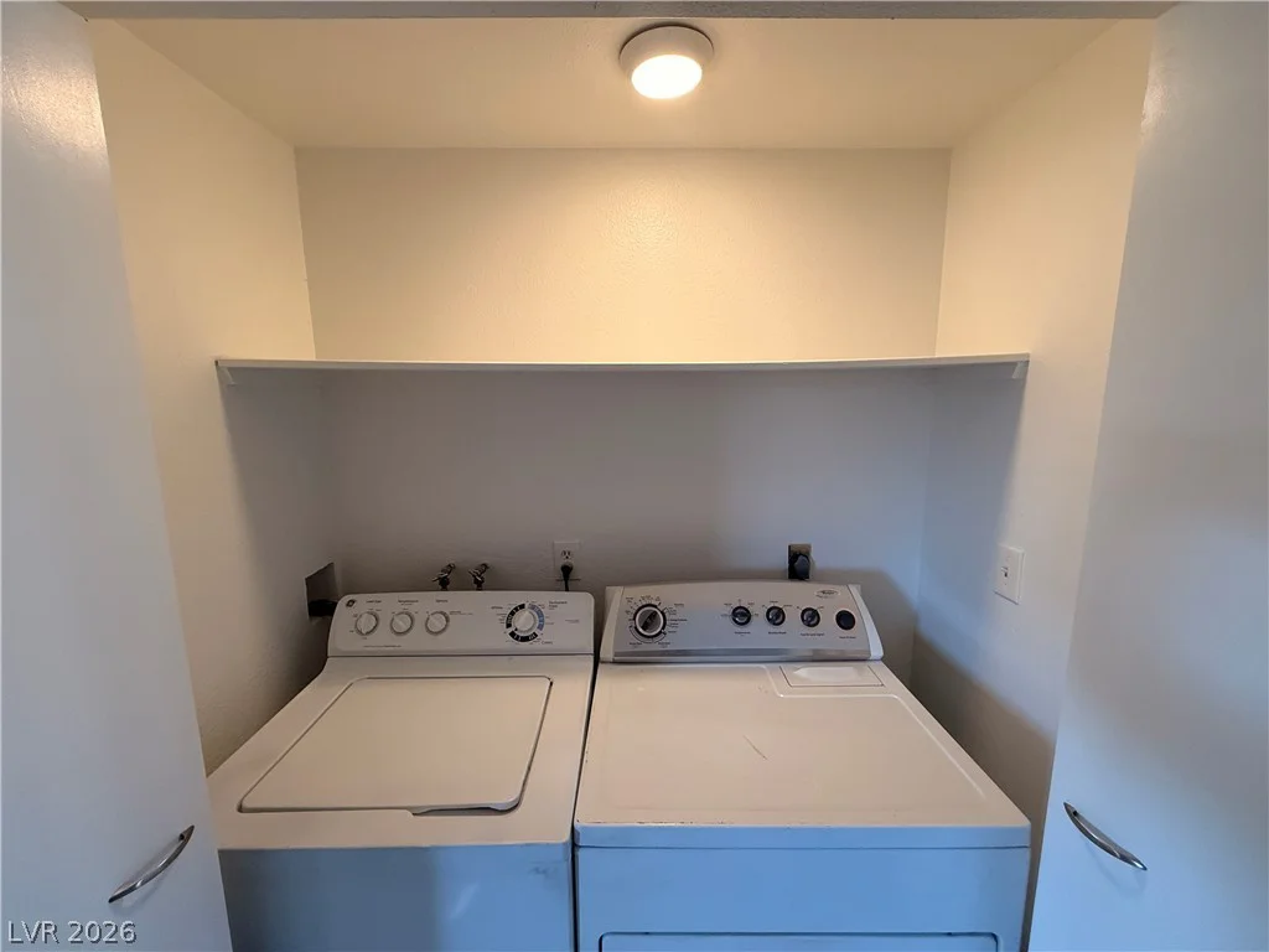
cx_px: 634
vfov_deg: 85.7
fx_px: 513
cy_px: 476
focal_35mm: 14
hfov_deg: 102.1
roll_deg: -0.1
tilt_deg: -8.9
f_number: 2.2
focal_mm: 2.22
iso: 320
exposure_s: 1/120
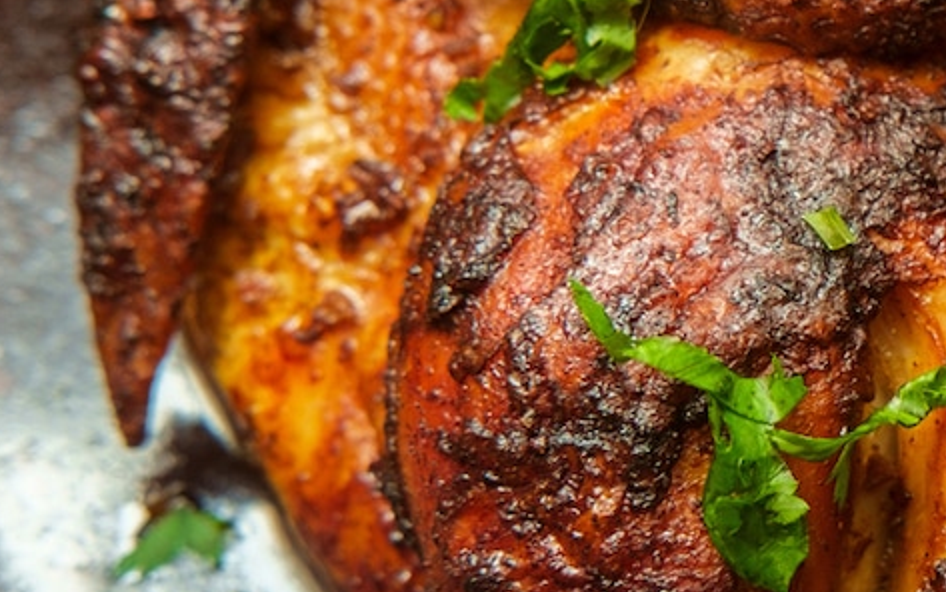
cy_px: 174
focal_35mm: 137
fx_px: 3533
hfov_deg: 14.7
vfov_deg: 9.6
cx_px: 1172
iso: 200
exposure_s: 1/250
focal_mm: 35
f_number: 5
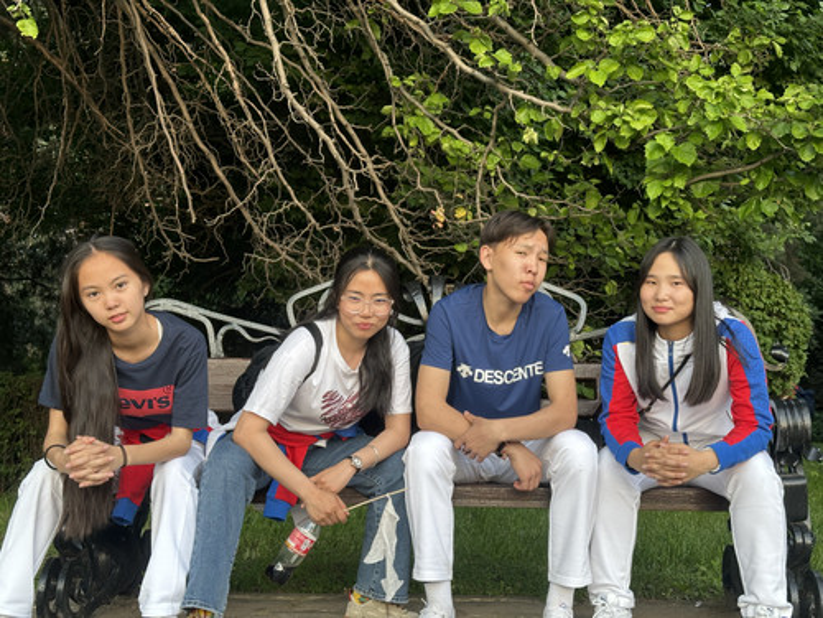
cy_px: 309
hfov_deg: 39.7
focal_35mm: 48
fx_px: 1141
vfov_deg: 30.3
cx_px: 412
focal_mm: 6.86
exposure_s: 1/139
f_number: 1.78
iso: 50
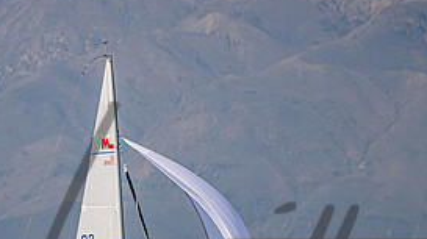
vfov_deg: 1.0
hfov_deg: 1.8
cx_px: 76
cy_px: 211
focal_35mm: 1212
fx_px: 13711
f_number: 5.6
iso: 320
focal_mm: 400
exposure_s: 1/4000
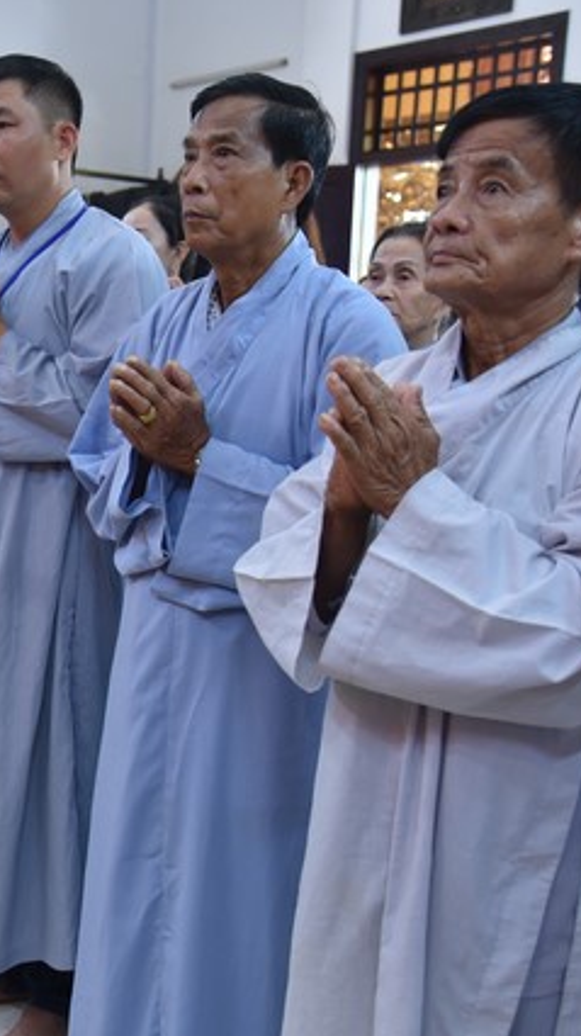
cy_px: 513
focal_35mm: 48
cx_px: 5
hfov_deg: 23.8
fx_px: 1317
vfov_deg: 42.9
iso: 1600
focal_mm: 30
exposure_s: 1/60
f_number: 4
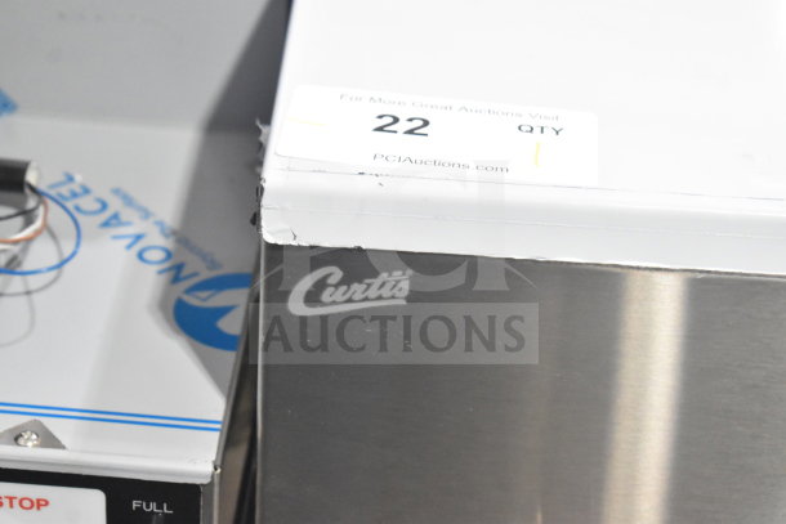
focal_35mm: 82
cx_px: 393
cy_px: 262
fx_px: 1802
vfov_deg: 16.6
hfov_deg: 24.6
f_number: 6.3
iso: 6400
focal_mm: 55
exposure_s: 1/160
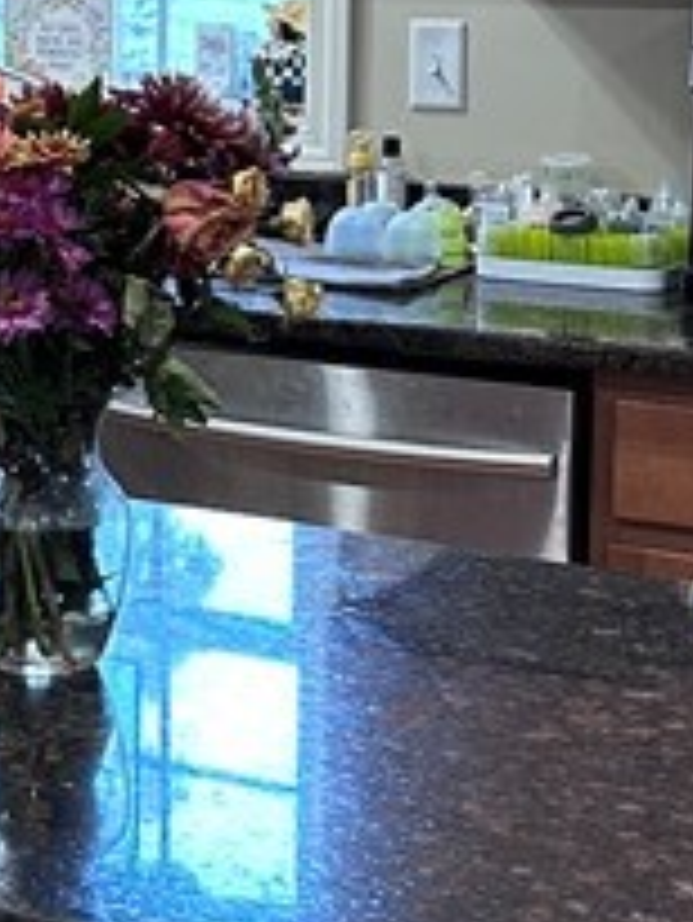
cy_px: 153
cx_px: -333
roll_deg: +0.2
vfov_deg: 16.3
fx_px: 3200
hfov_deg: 11.8
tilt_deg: -6.7
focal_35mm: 120
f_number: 1.78
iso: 200
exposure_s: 1/60
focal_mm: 6.86
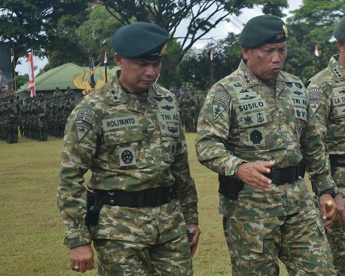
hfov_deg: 18.2
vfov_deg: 14.8
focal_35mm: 104
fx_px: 1062
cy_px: 110
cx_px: 307
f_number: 5.6
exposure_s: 1/400
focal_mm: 55
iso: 100
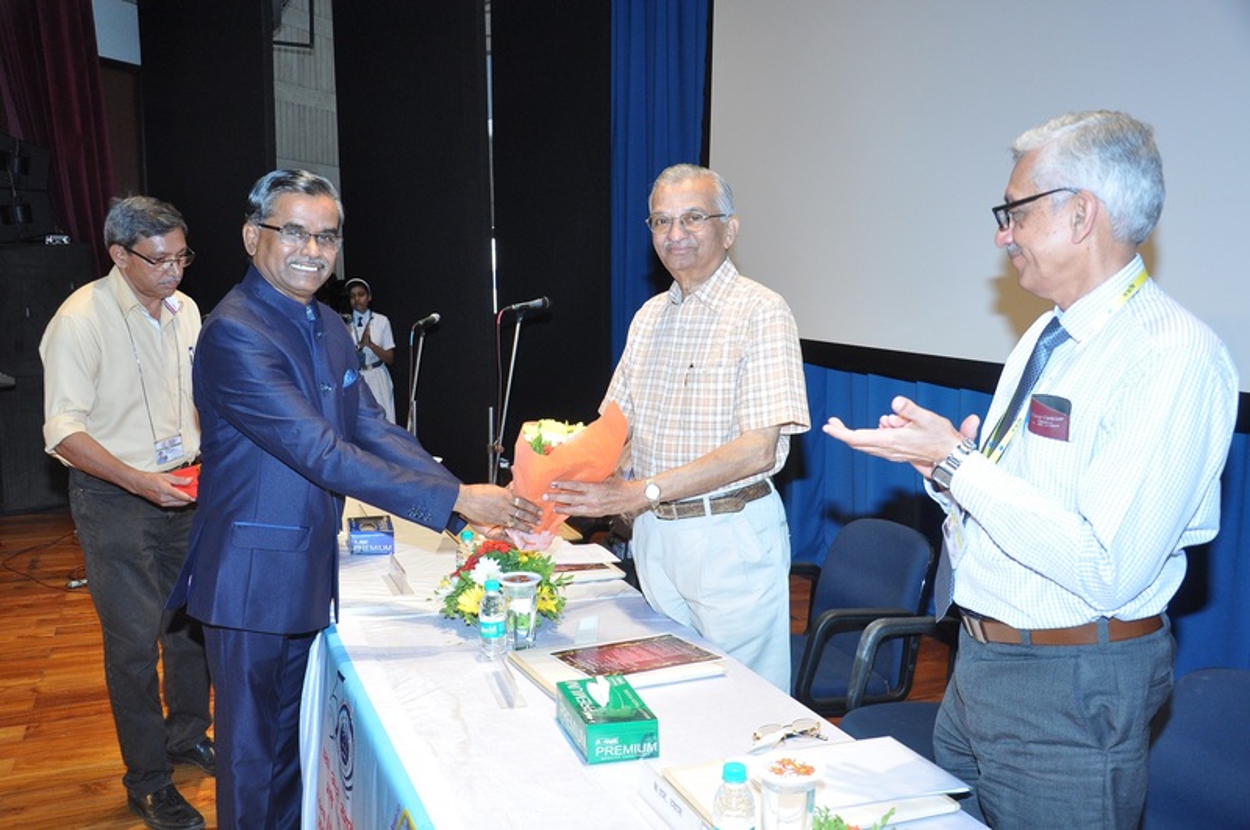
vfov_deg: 39.9
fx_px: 1144
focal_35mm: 33
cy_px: 415
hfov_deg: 57.3
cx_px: 625
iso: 1000
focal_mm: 22
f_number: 5.6
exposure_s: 1/125
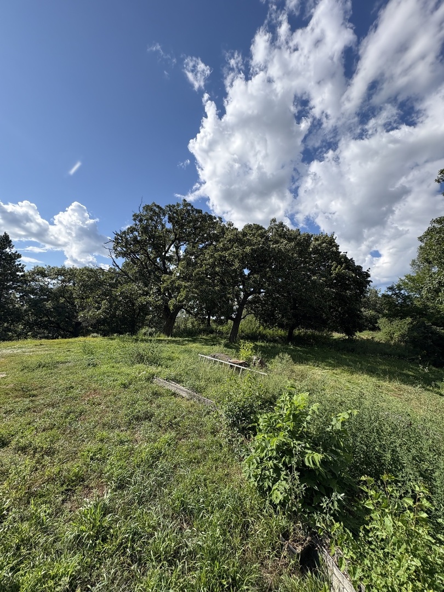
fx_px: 239
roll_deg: -2.3
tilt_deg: +6.3
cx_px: 222
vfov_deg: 102.1
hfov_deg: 85.7
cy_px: 296
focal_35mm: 14
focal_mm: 2.22
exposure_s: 1/1506
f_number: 2.2
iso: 64
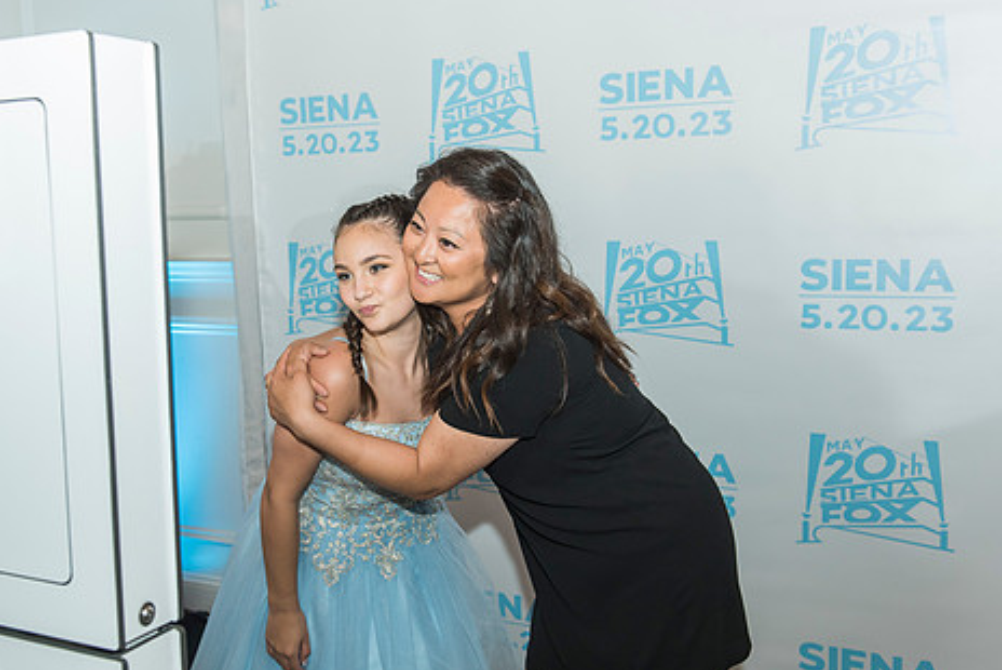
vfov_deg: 33.4
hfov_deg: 48.2
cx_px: 419
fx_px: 1114
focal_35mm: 40
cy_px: 343
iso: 800
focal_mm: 32
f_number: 4
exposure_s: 1/125
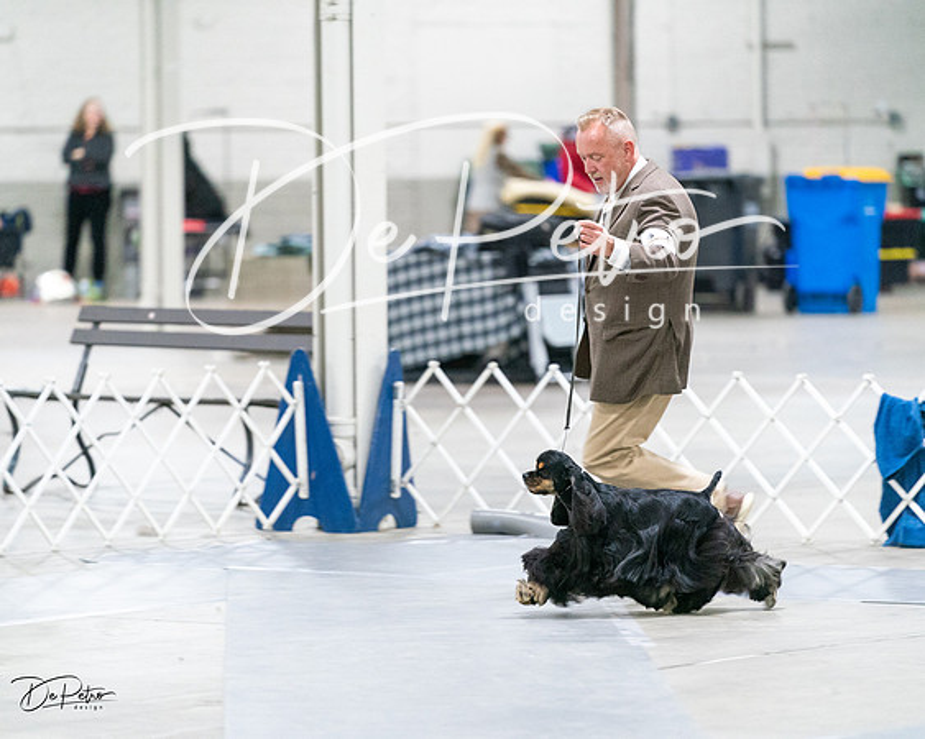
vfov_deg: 7.0
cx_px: 462
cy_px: 370
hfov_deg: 8.8
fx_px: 6010
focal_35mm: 220
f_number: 2.8
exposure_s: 1/200
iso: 5000
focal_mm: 195
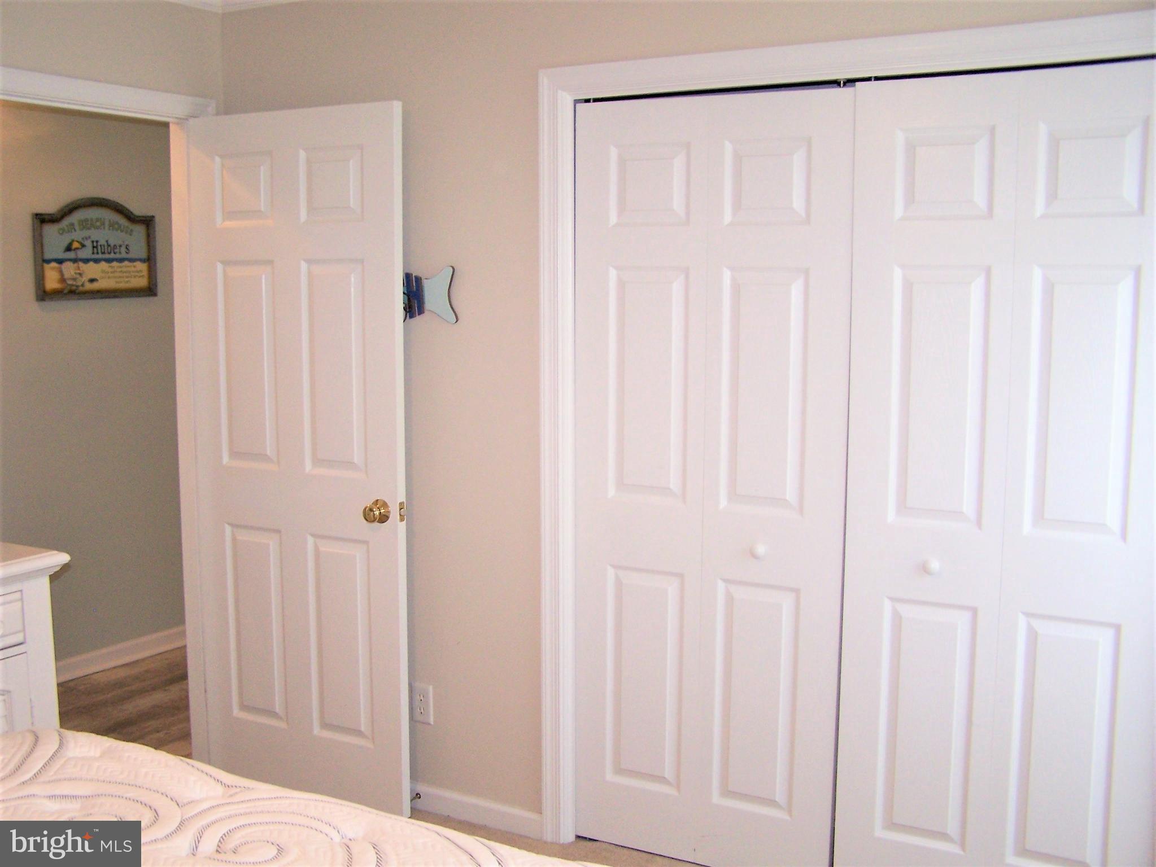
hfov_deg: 49.0
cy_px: 434
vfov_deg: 37.7
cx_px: 578
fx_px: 1269
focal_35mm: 38
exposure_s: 1/60
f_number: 2.8
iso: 140
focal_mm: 6.3
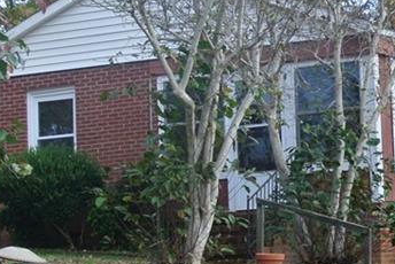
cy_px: 223
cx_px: 431
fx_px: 1471
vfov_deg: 10.2
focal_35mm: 134
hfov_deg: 14.9
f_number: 4.5
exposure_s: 1/60
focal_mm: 16.9
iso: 110
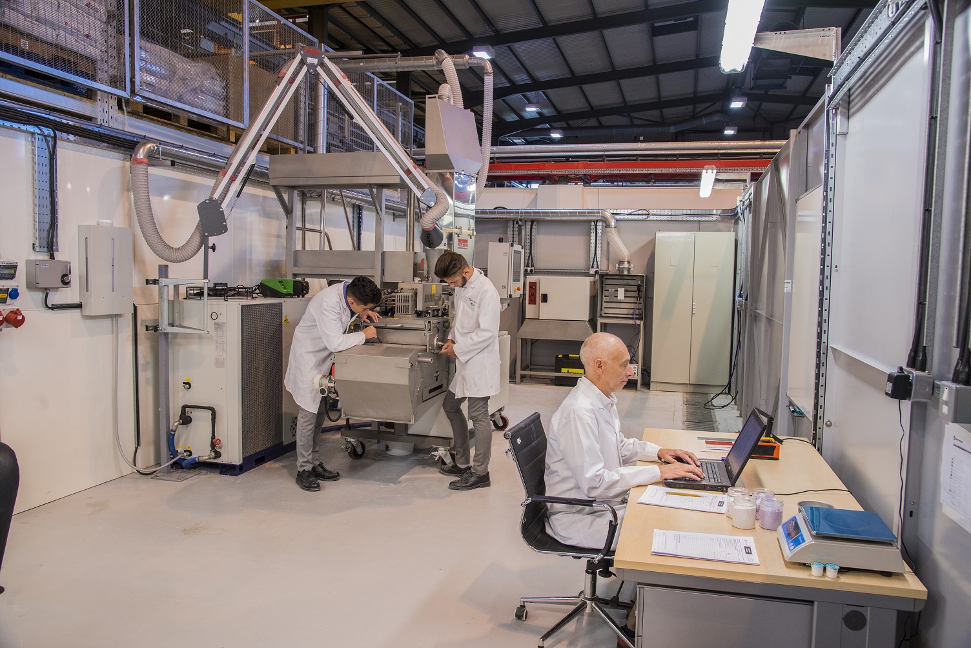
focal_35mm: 27
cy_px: 324
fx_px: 728
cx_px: 486
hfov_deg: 67.4
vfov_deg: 48.0
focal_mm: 27
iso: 1000
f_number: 7.1
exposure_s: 1/30
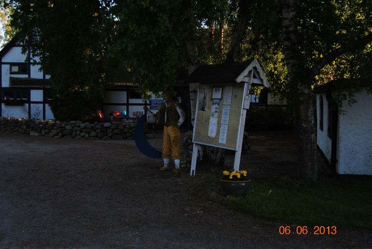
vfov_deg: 28.2
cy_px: 124
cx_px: 186
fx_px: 497
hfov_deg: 41.1
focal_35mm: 48
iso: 100
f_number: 4.5
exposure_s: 1/125
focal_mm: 32
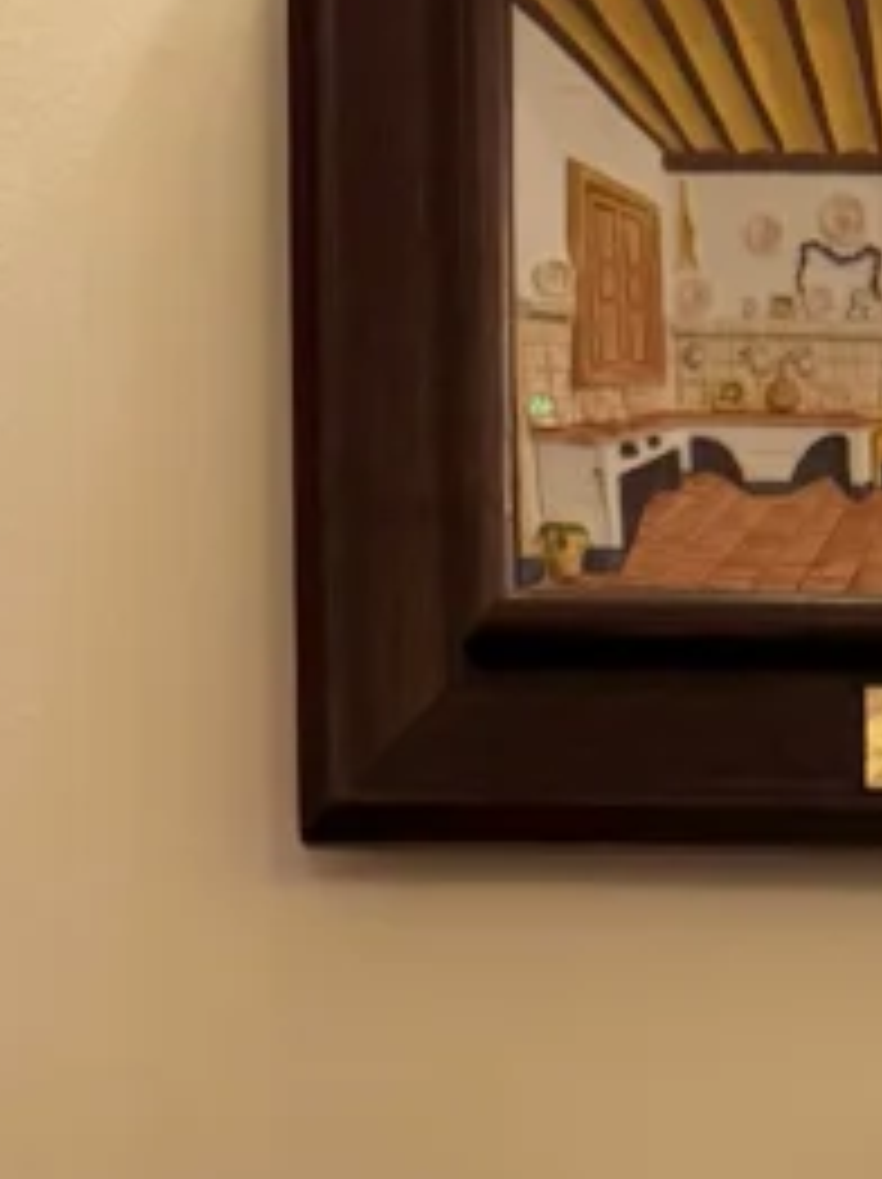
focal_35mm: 132
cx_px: 1494
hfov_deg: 10.6
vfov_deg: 13.5
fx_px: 4492
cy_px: 2088
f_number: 1.78
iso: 320
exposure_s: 1/50
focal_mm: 6.76
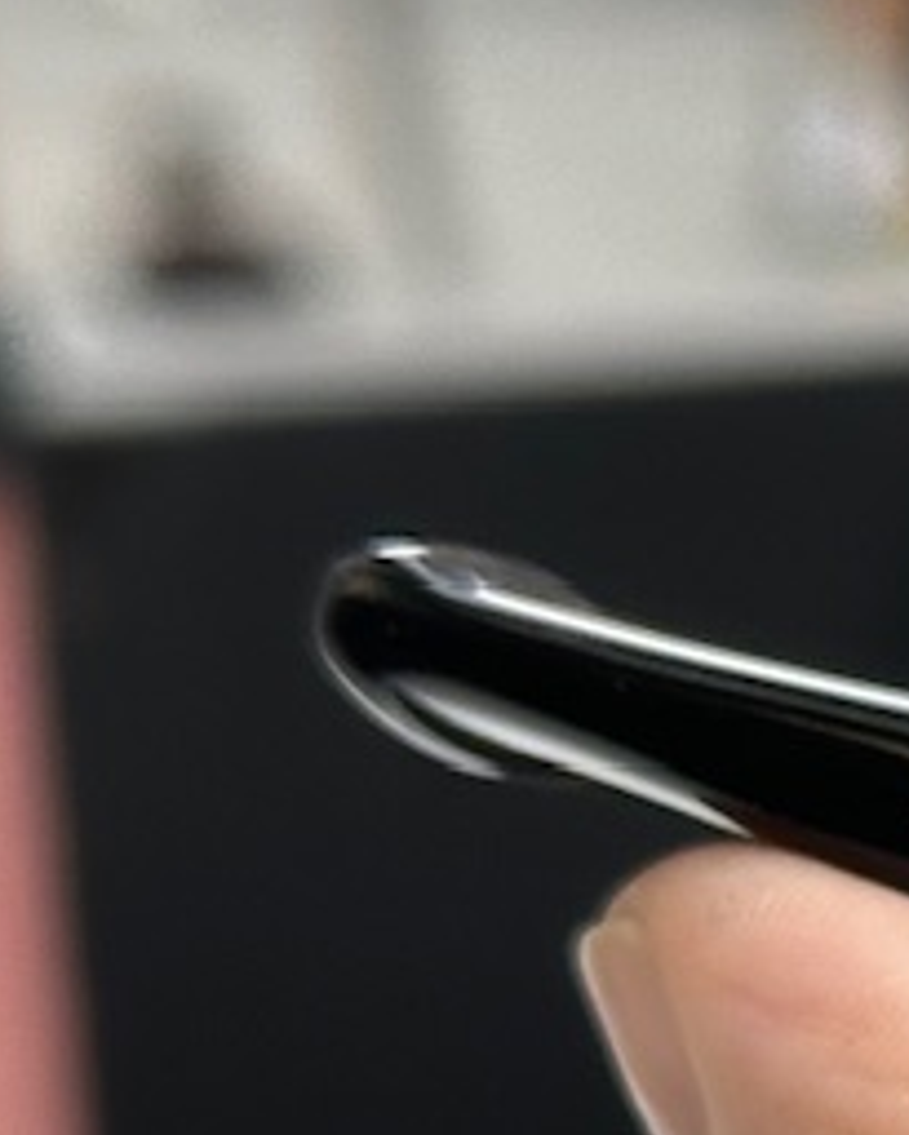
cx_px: 2811
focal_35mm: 234
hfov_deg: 6.1
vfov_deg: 8.1
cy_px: 1472
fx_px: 7864
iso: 64
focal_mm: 6.86
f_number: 1.78
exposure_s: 1/387
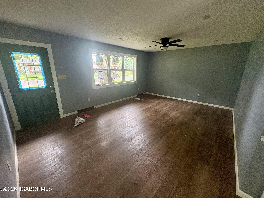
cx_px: 132
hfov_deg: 102.1
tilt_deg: -16.7
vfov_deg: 85.7
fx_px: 107
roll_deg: -0.5
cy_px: 99
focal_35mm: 14
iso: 320
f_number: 2.2
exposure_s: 1/60
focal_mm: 2.22
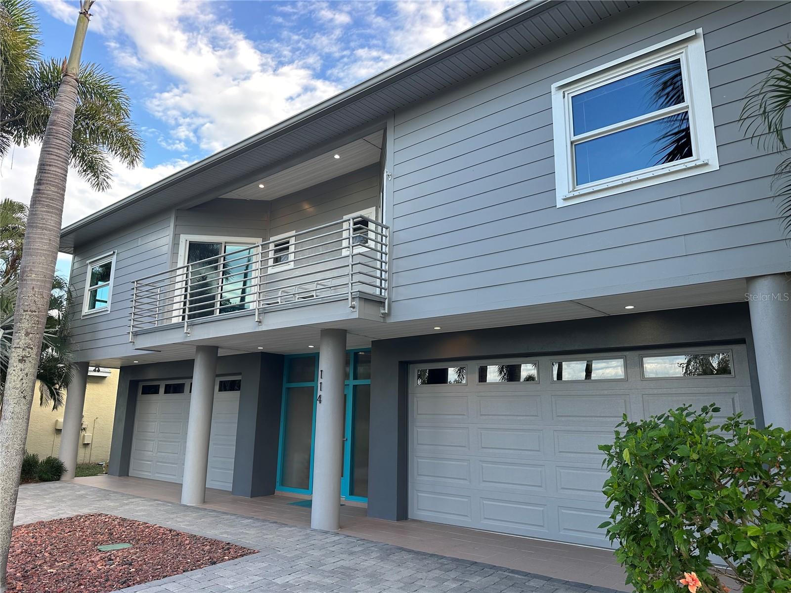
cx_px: 396
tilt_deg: +12.5
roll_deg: -0.8
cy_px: 296
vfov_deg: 56.8
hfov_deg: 71.6
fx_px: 548
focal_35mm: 24
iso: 80
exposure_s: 1/302
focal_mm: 6.86
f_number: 1.78
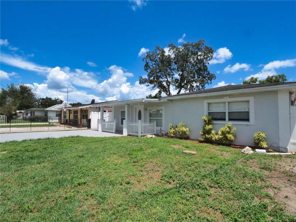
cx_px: 148
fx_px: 137
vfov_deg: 78.1
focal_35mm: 16
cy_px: 111
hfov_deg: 94.5
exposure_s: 1/500
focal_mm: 8
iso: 200
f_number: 11
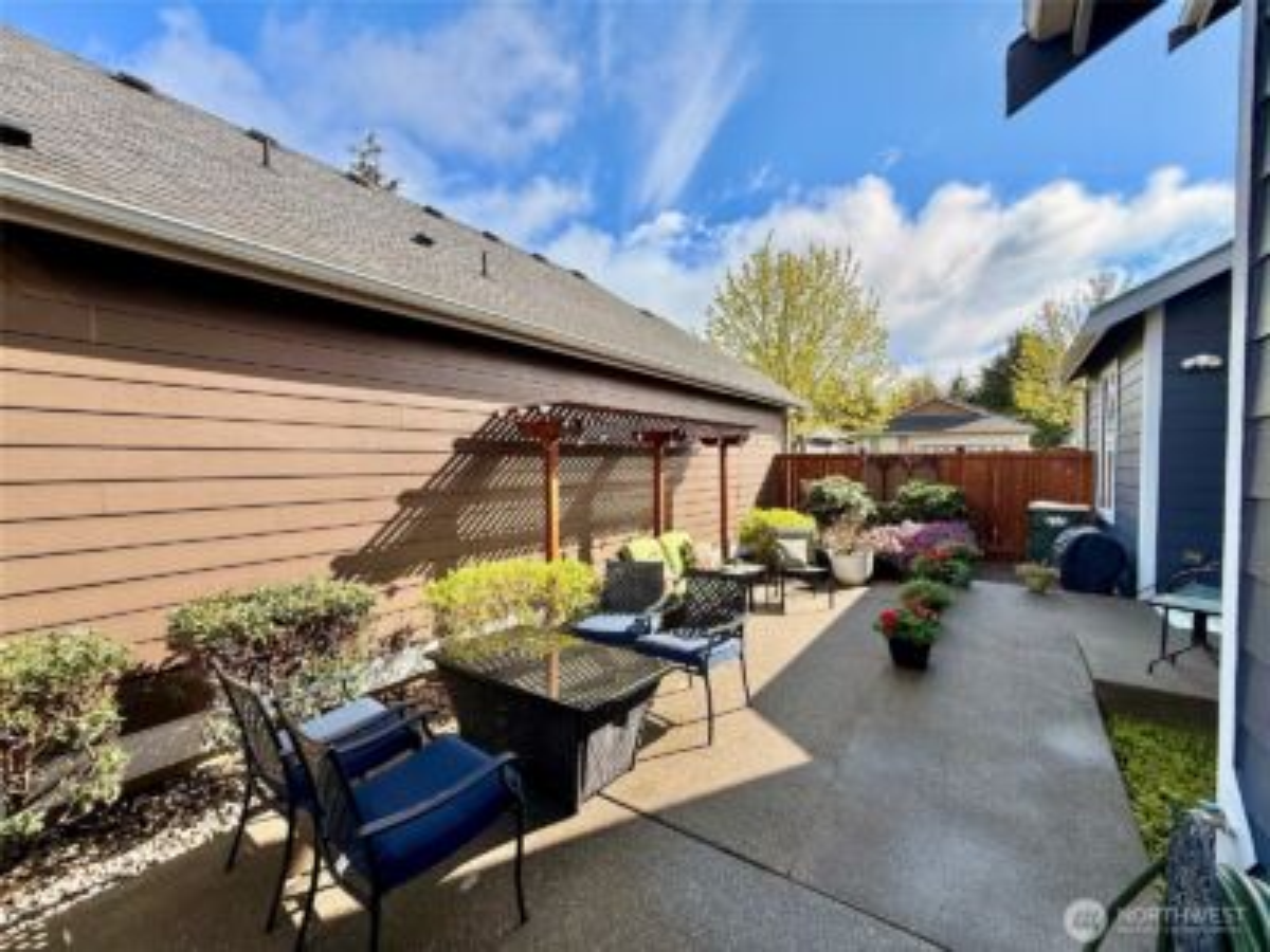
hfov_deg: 102.1
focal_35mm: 14
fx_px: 514
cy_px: 476
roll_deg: -0.4
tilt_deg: -0.3
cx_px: 635
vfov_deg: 85.7
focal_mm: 2.22
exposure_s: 1/1339
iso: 64
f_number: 2.2
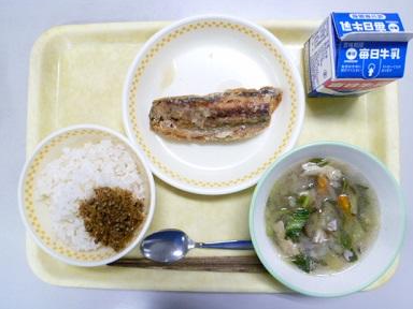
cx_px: 214
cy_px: 151
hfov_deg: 69.4
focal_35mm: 25
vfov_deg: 54.9
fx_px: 298
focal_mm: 4.3
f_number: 2.2
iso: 320
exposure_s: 1/60
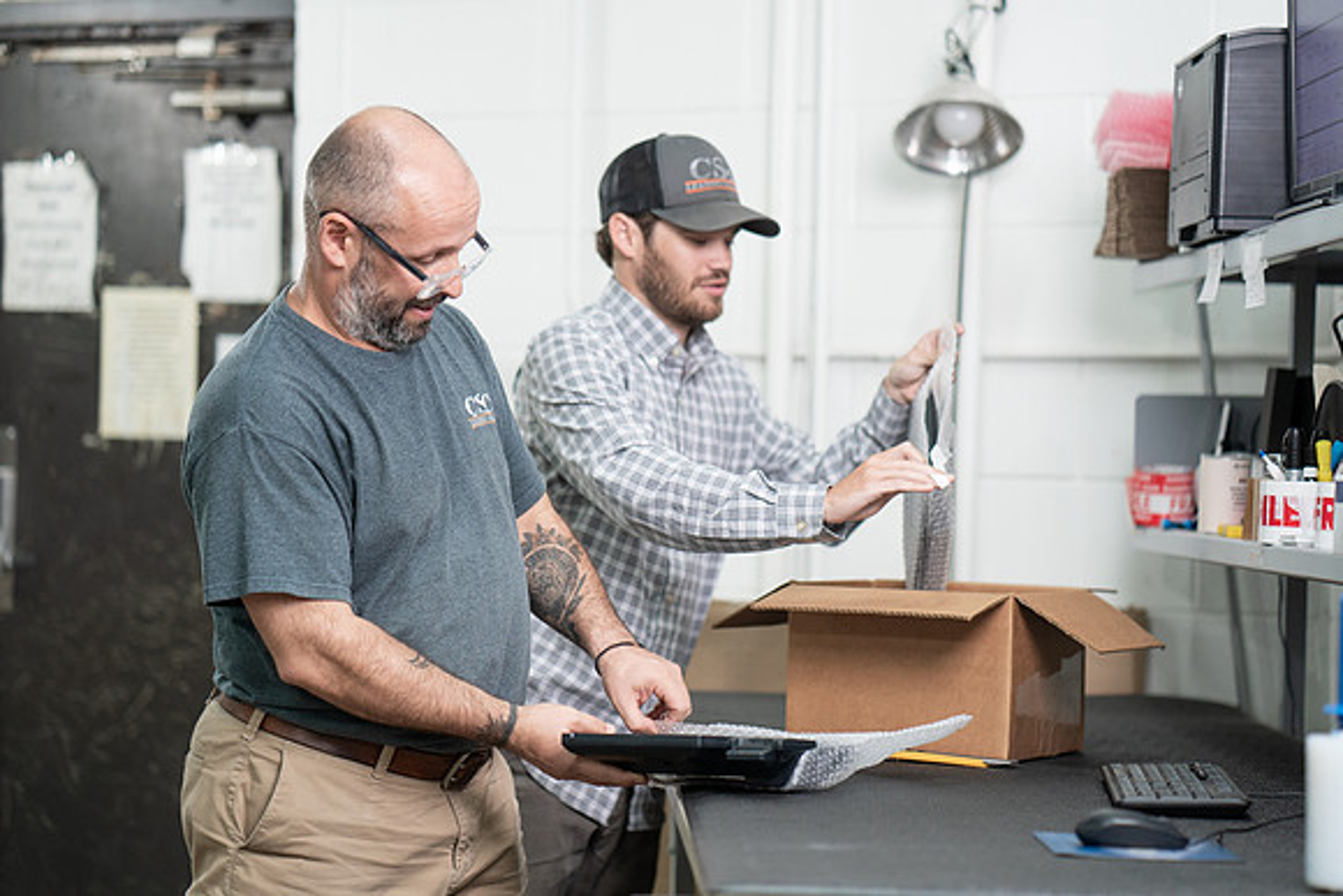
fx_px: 3488
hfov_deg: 21.8
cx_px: 726
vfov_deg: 14.6
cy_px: 448
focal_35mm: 93
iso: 800
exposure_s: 1/250
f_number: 2
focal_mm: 85
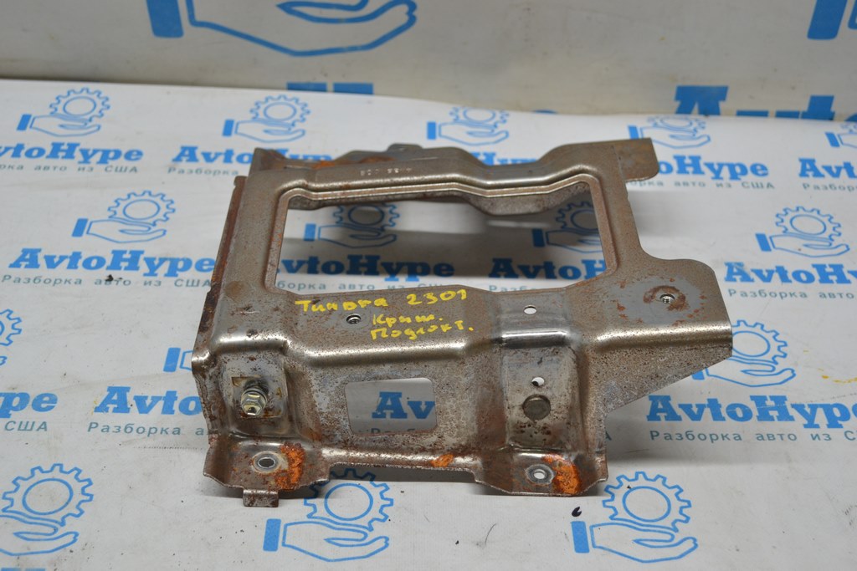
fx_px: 1143
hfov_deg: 41.1
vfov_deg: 28.1
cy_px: 286
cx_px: 428
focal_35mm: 48
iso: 400
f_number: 5
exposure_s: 1/100
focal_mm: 32
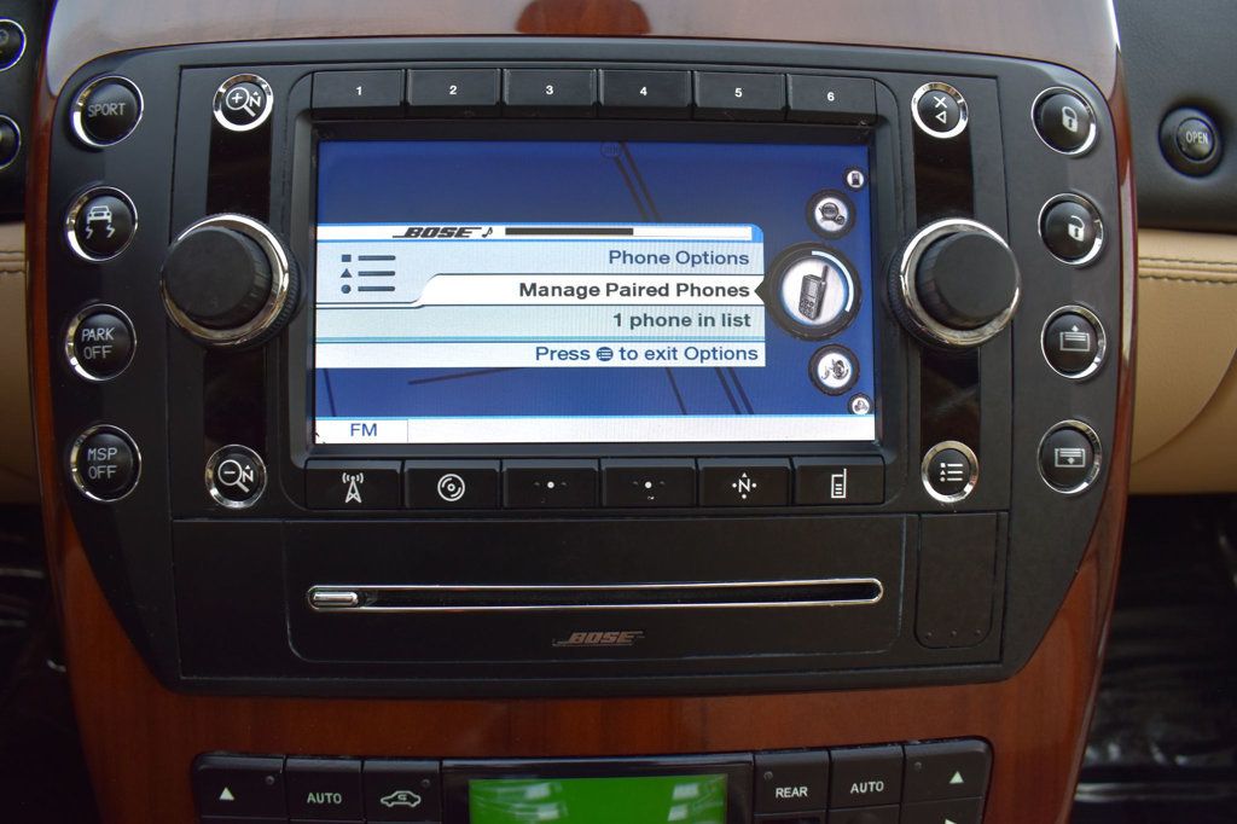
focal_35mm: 27
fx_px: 927
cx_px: 618
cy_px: 412
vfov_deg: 47.9
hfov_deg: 67.4
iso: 400
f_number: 6.3
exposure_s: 1/15
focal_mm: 18
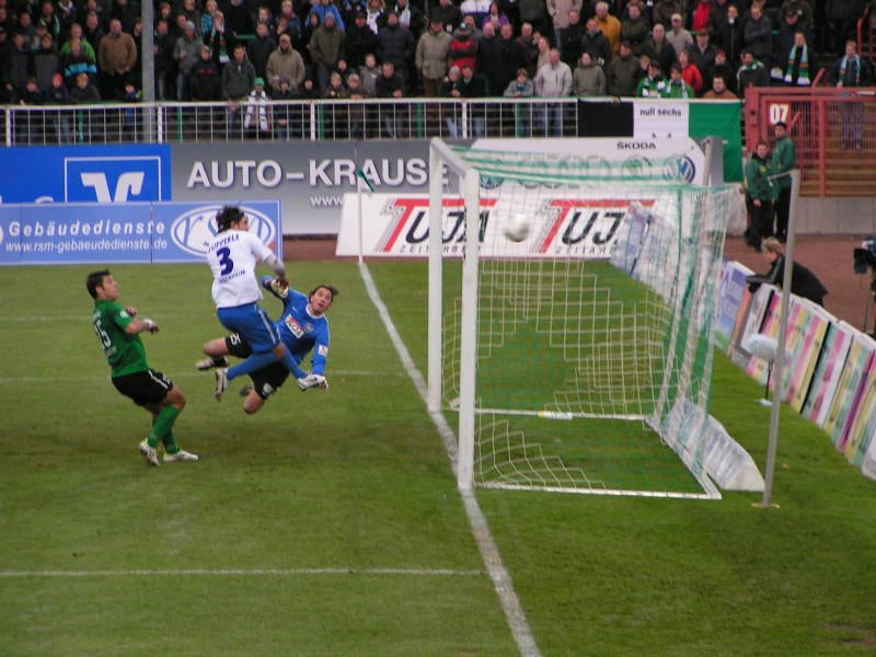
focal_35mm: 226
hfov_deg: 8.8
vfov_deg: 6.6
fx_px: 5719
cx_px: 438
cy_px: 328
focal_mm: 34.5
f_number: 3.5
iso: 100
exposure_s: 1/250
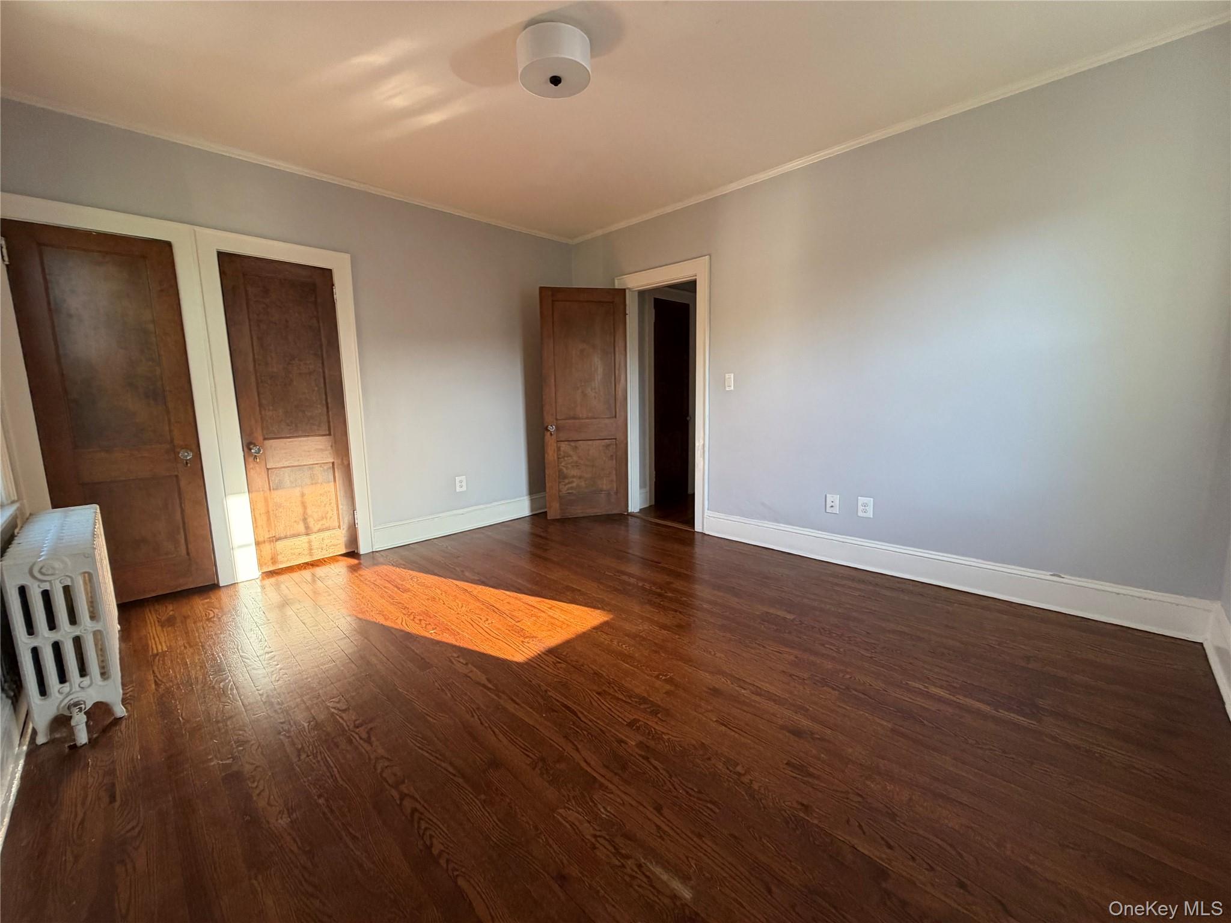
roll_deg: +0.9
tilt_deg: -7.1
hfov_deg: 102.1
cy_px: 462
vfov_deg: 85.7
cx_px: 616
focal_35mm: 14
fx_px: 498
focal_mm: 2.22
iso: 250
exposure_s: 1/121
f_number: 2.2
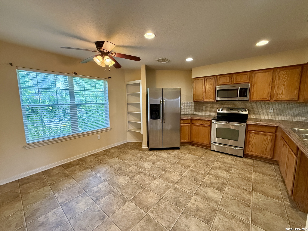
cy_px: 116
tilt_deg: -5.8
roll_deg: +0.4
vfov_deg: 85.7
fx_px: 125
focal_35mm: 14
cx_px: 154
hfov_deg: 102.1
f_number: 2.2
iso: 640
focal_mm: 2.22
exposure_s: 1/120
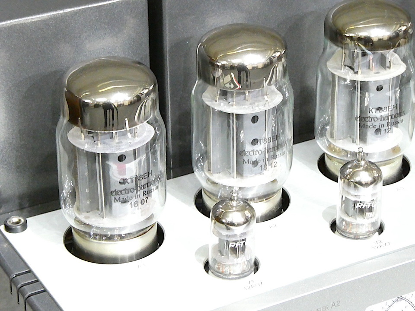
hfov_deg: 15.9
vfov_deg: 12.0
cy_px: 156
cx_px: 208
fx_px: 1487
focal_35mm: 124
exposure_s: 1/10
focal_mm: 22.3
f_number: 6.3
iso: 1600
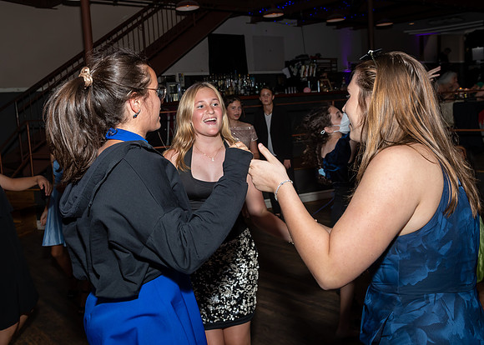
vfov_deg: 41.0
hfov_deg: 55.0
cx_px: 193
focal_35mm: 34
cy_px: 151
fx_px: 461
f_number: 5.6
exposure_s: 1/250
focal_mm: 19
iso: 400
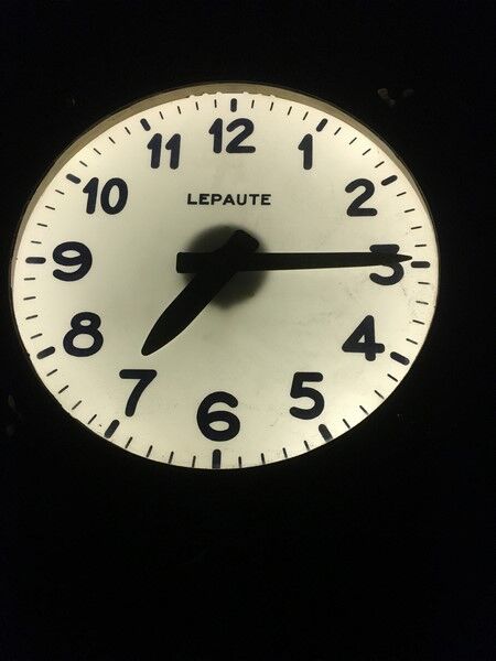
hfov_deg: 48.2
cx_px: 248
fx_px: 554
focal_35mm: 29
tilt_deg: -71.9
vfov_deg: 61.7
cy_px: 330
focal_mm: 4.15
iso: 200
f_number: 2.2
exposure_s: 1/25
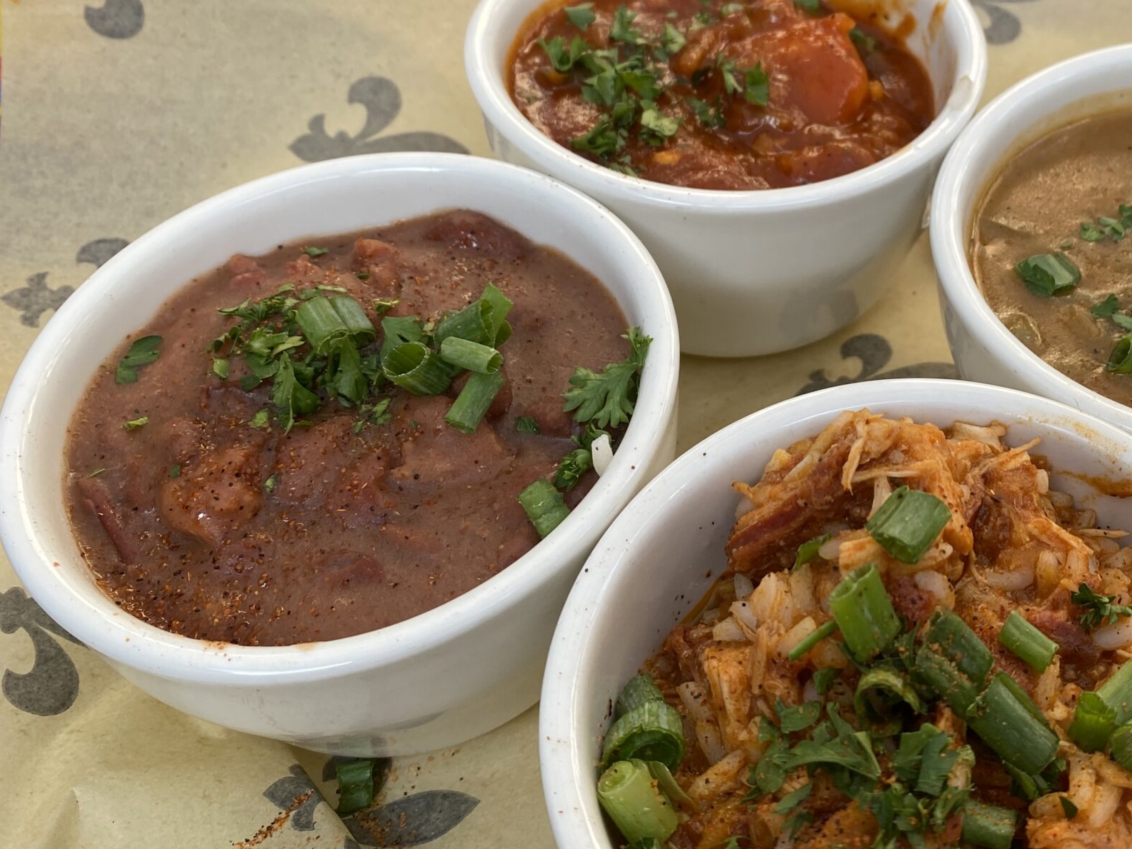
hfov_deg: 43.2
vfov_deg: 34.1
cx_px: 864
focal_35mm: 42
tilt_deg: -44.9
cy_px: 304
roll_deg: -2.1
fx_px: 1374
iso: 40
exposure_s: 1/122
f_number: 1.8
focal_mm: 4.25
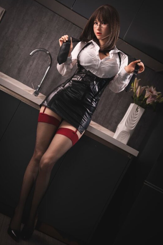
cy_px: 121
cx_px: 81
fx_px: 346
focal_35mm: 51
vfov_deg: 38.9
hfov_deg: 26.5
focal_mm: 50
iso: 125
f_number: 1.8
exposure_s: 1/125
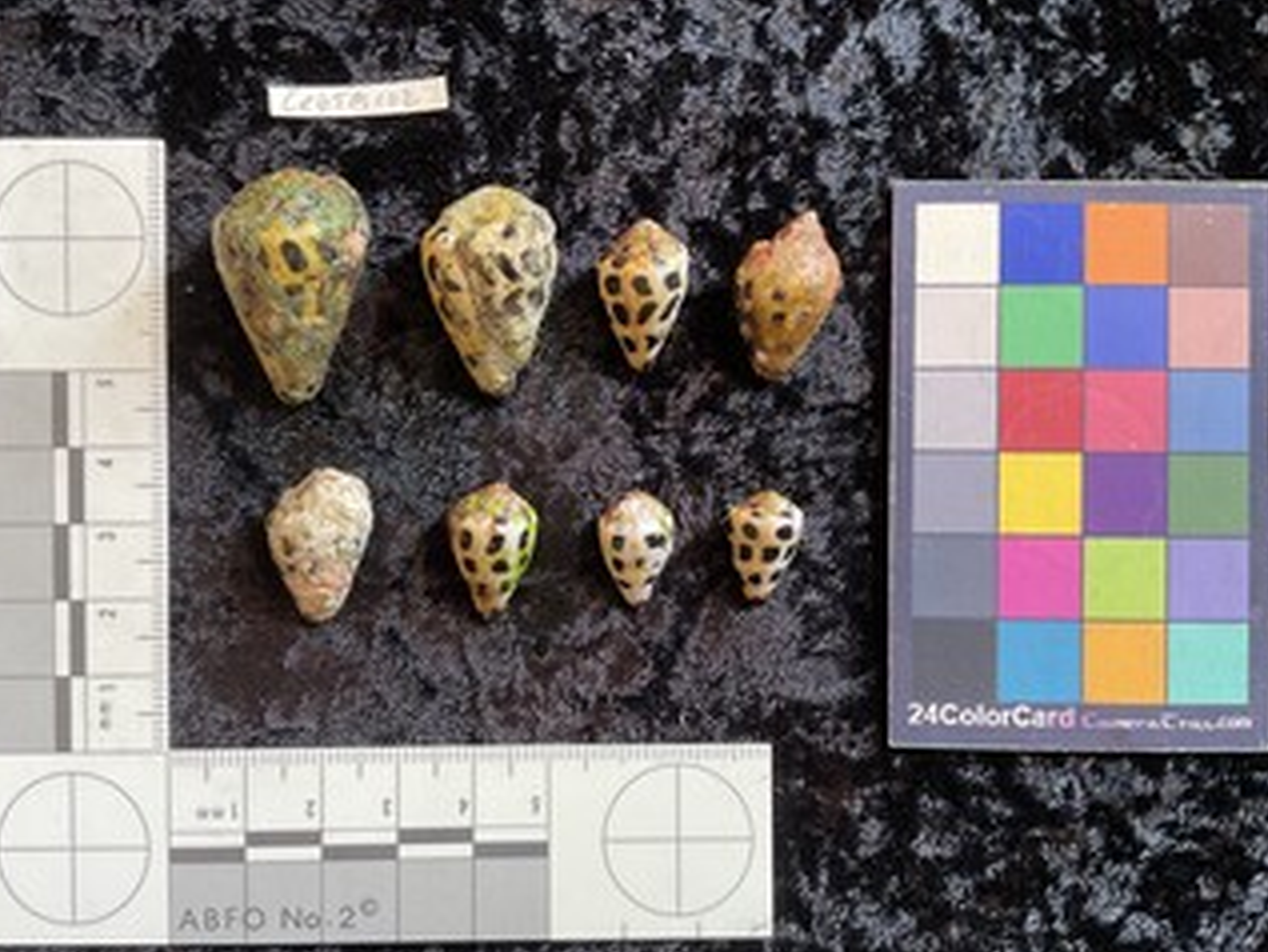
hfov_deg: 56.7
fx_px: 1173
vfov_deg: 44.2
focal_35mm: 32
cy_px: 498
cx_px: 588
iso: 40
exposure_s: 1/50
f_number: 1.8
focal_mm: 3
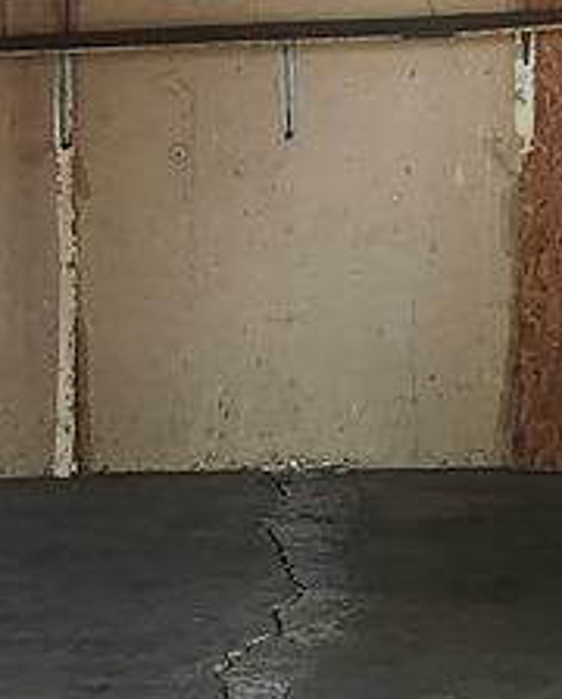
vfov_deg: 13.2
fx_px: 2986
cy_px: 687
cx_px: -106
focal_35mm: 144
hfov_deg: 10.6
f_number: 1.8
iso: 400
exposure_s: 1/120
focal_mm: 5.4
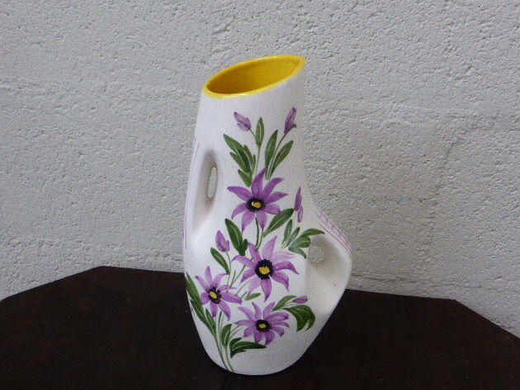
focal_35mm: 54
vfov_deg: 27.0
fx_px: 811
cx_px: 264
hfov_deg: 35.5
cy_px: 195
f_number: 4.4
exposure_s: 1/30
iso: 800
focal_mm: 9
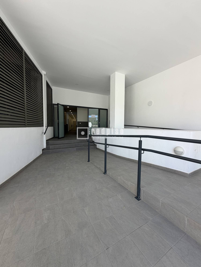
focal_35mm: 14
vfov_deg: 102.1
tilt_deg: -3.7
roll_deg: -0.2
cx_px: 100
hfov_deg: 85.7
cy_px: 134
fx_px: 108
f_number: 2.2
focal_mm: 2.22
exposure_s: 1/172
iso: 40
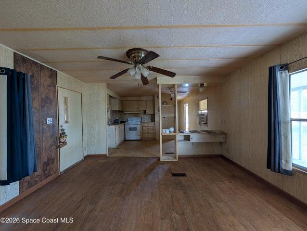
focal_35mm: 12
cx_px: 154
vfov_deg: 94.6
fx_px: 107
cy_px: 116
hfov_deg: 110.5
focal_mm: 2.02
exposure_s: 1/31.7
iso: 54
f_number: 1.7
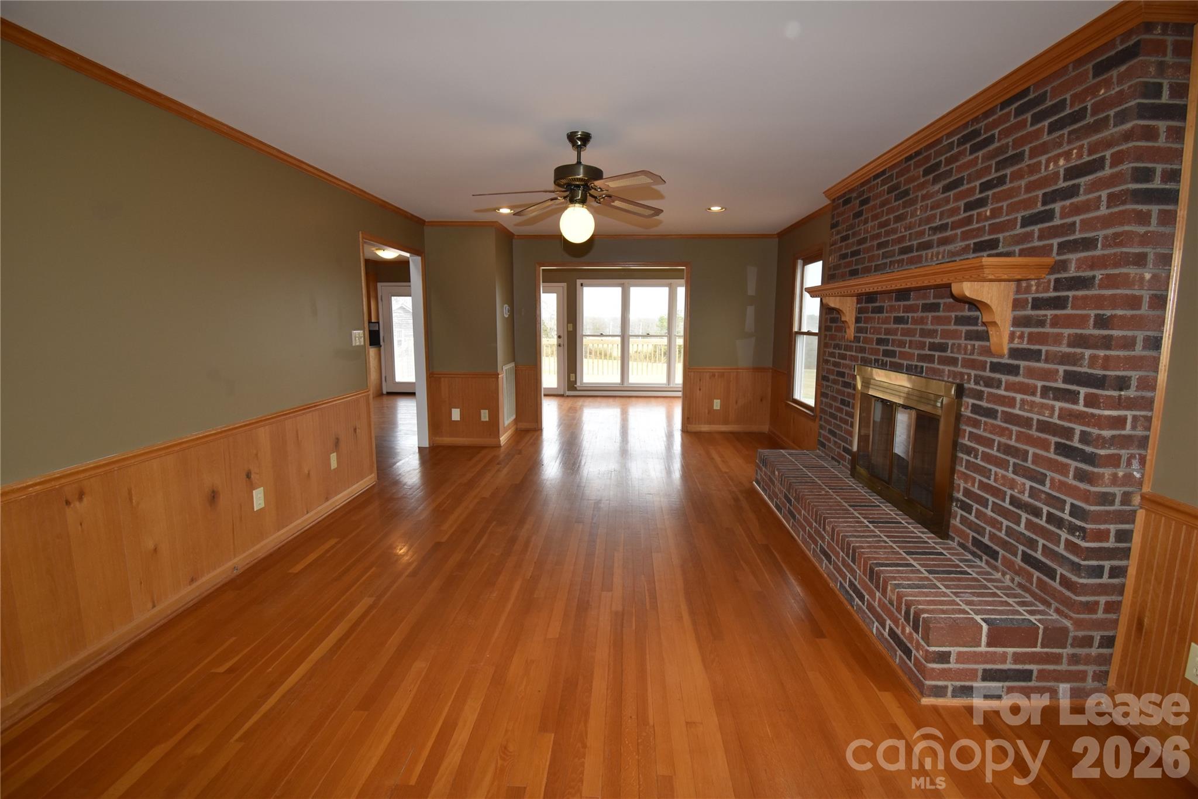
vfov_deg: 77.3
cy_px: 400
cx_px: 599
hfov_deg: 100.4
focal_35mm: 15
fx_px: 499
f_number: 5.6
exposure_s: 1/125
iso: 360
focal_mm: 10
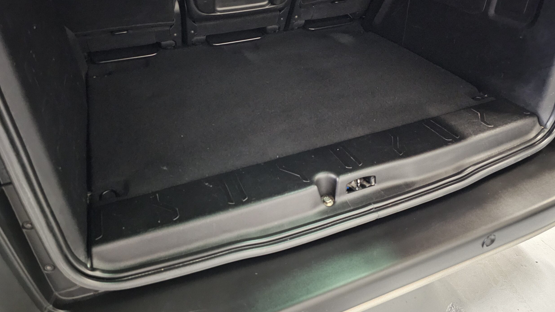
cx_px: 277
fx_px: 383
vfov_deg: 44.2
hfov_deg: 71.9
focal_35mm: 26
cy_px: 129
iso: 4000
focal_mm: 6.3
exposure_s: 1/16.7
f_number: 1.7
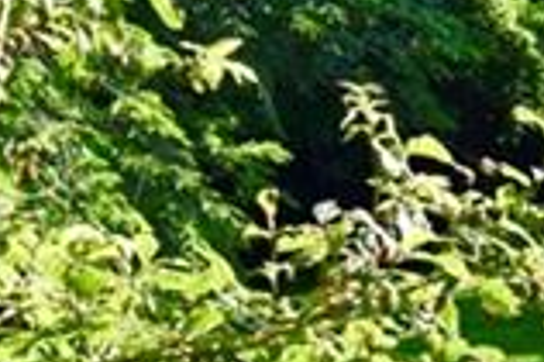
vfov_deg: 4.7
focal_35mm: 292
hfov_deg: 6.6
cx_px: 1446
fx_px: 4408
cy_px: 459
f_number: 8
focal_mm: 30
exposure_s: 1/200
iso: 100
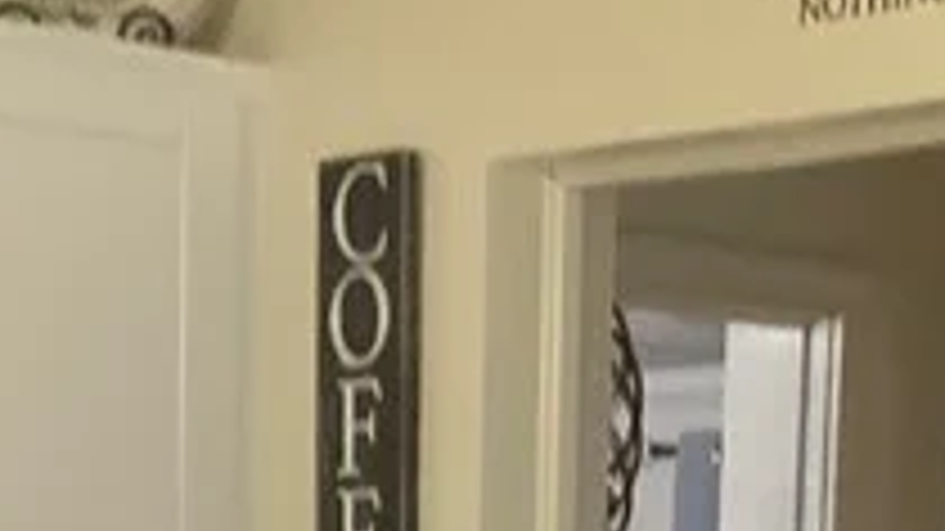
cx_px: 738
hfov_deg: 13.9
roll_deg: -2.1
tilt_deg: -9.6
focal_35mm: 154
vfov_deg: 7.2
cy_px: 1404
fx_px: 3858
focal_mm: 3
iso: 250
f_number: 1.8
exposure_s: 1/40
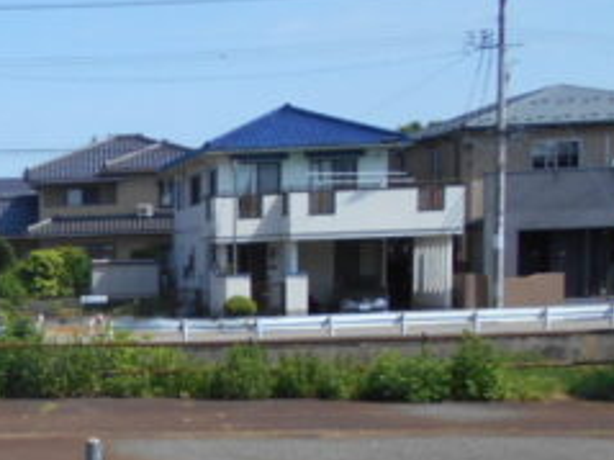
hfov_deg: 20.0
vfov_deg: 16.7
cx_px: -257
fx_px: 1542
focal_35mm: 87
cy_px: 429
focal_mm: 4.6
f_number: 3.2
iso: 80
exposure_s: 1/1000
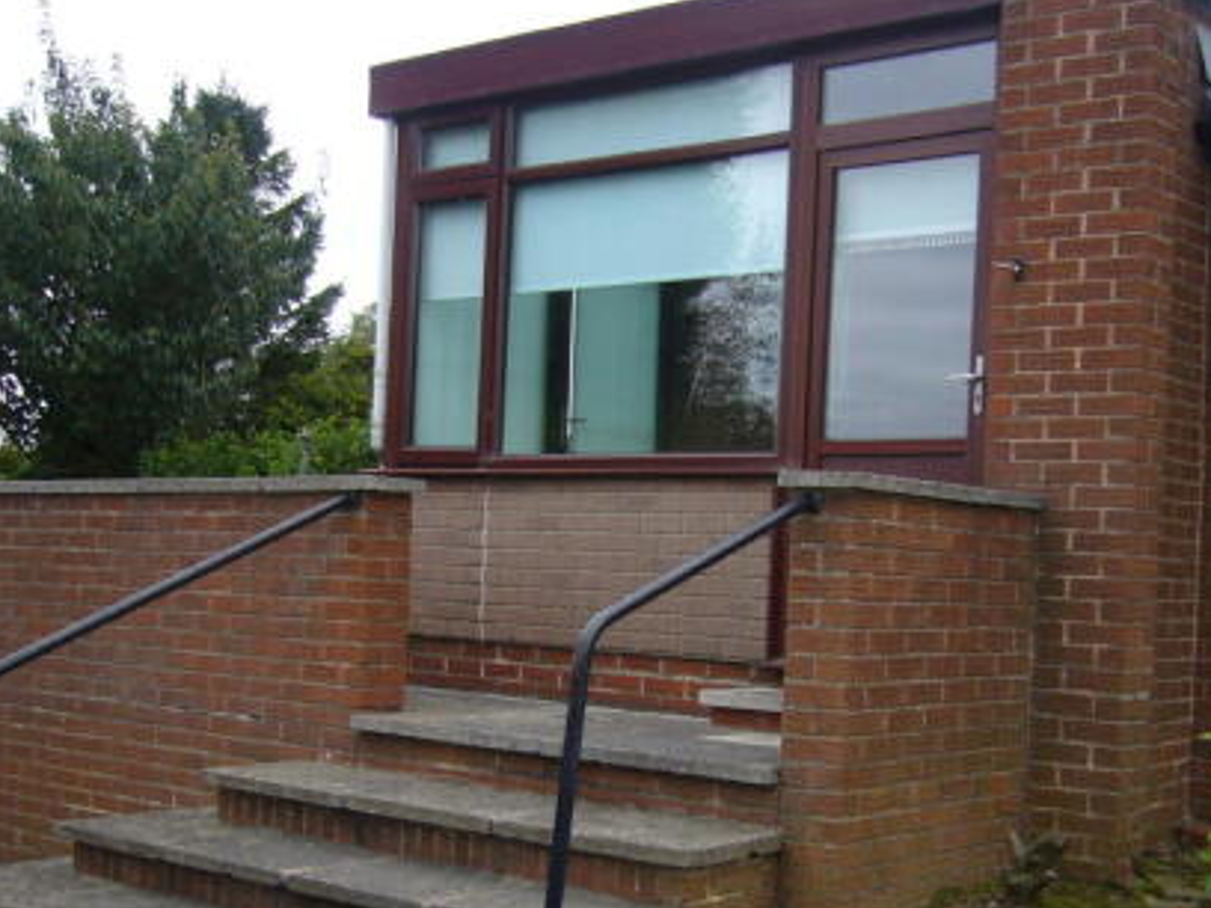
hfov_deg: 38.1
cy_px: 565
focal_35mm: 50
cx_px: 693
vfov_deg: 29.0
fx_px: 1749
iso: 80
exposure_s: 1/200
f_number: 2.8
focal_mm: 5.8
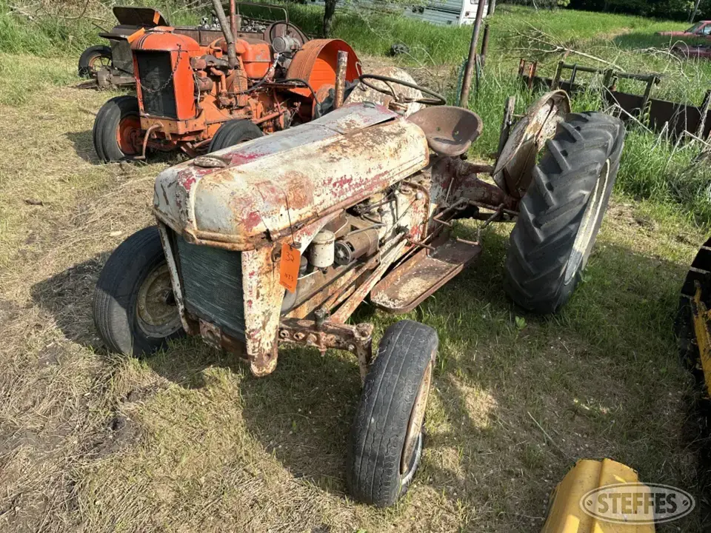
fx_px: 493
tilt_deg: -30.2
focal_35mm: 24
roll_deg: -2.8
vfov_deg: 56.8
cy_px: 266
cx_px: 356
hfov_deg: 71.6
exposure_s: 1/2660
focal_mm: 6.86
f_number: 1.78
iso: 80
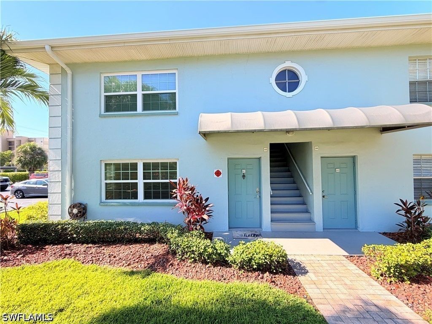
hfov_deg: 102.1
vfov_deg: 85.7
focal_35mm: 14
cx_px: 216
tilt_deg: +3.0
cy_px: 162
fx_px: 175
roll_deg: +1.2
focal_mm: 2.22
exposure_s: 1/502
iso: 40
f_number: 2.2
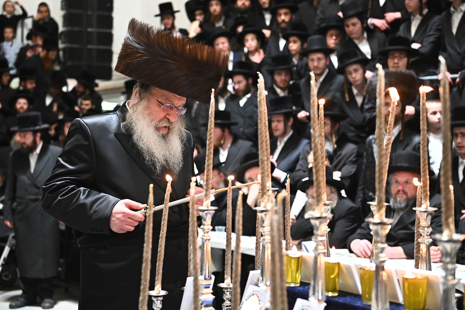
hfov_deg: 33.4
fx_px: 775
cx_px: 232
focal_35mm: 60
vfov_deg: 22.6
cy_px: 155
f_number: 3.2
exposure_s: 1/200
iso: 3200
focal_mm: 60
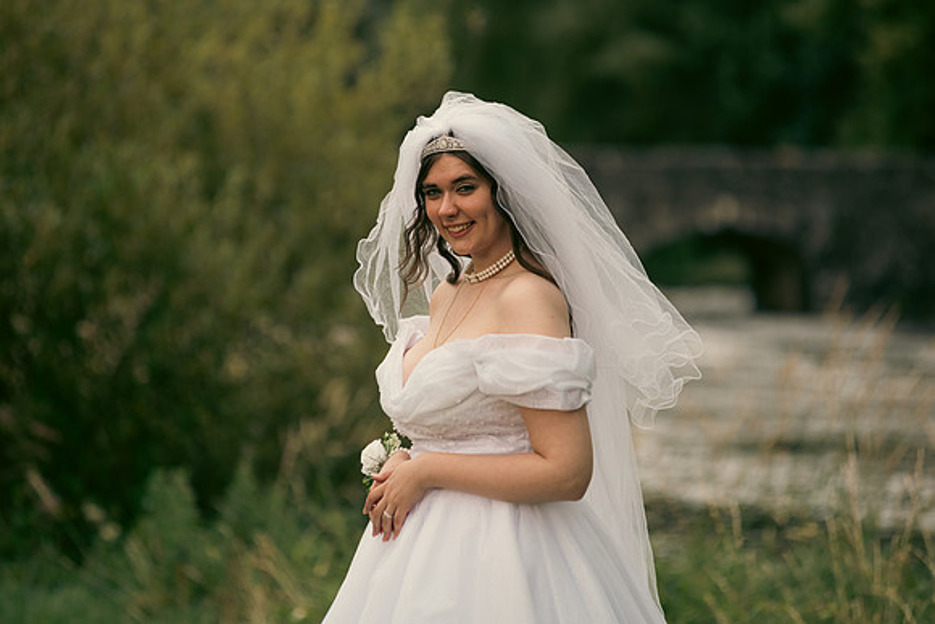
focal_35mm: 200
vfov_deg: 6.9
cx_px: 468
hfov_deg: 10.3
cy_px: 312
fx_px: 5195
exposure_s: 1/200
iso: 320
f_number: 3.5
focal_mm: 200
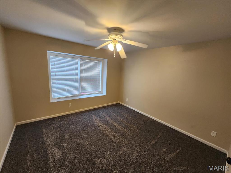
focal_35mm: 13
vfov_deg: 89.9
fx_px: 87
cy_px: 86
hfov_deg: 106.2
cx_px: 116
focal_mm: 2.2
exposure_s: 1/60
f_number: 2.2
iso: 250
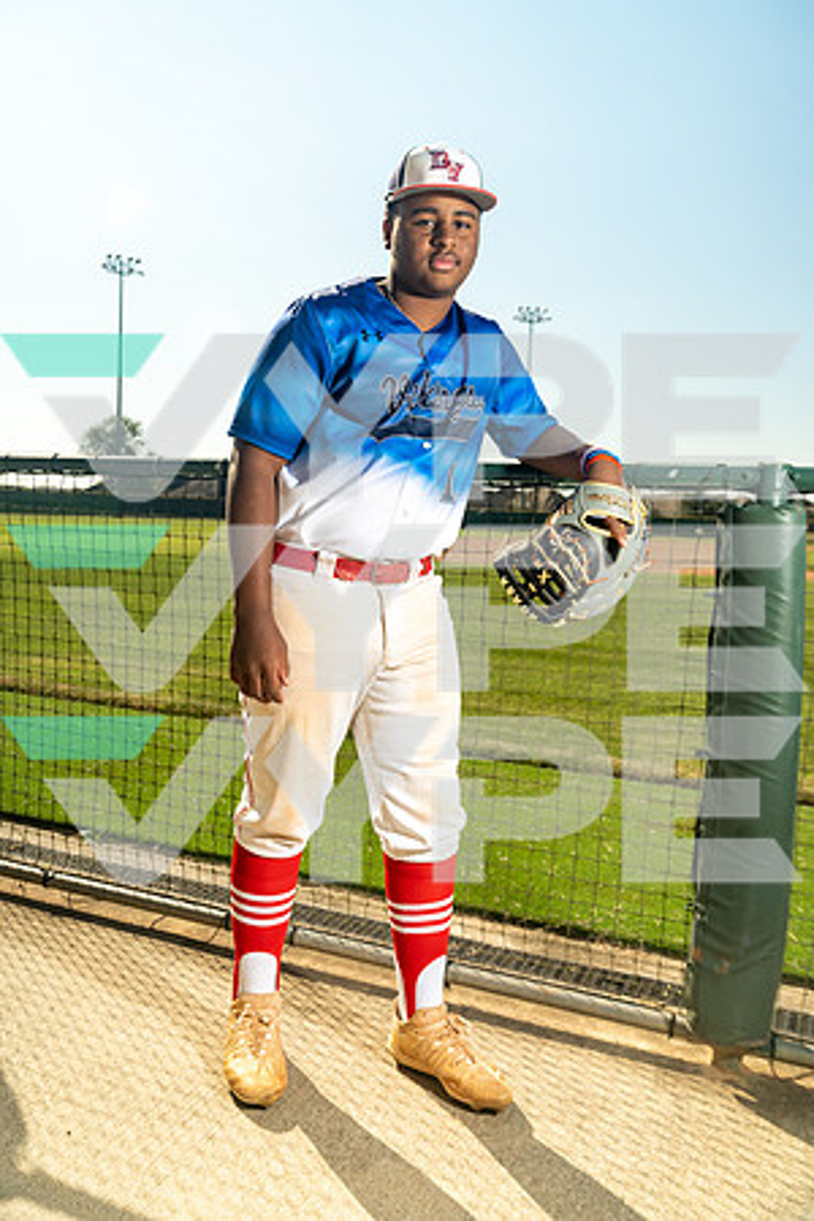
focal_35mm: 30
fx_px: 1017
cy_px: 610
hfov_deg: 43.6
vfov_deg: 61.9
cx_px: 407
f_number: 5
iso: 500
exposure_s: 1/200
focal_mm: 30
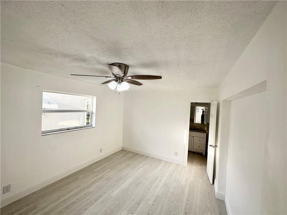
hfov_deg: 102.1
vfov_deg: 85.7
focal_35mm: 14
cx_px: 144
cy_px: 108
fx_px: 116
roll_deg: -3.5
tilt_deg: +0.3
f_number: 2.2
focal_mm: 2.22
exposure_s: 1/189
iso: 40
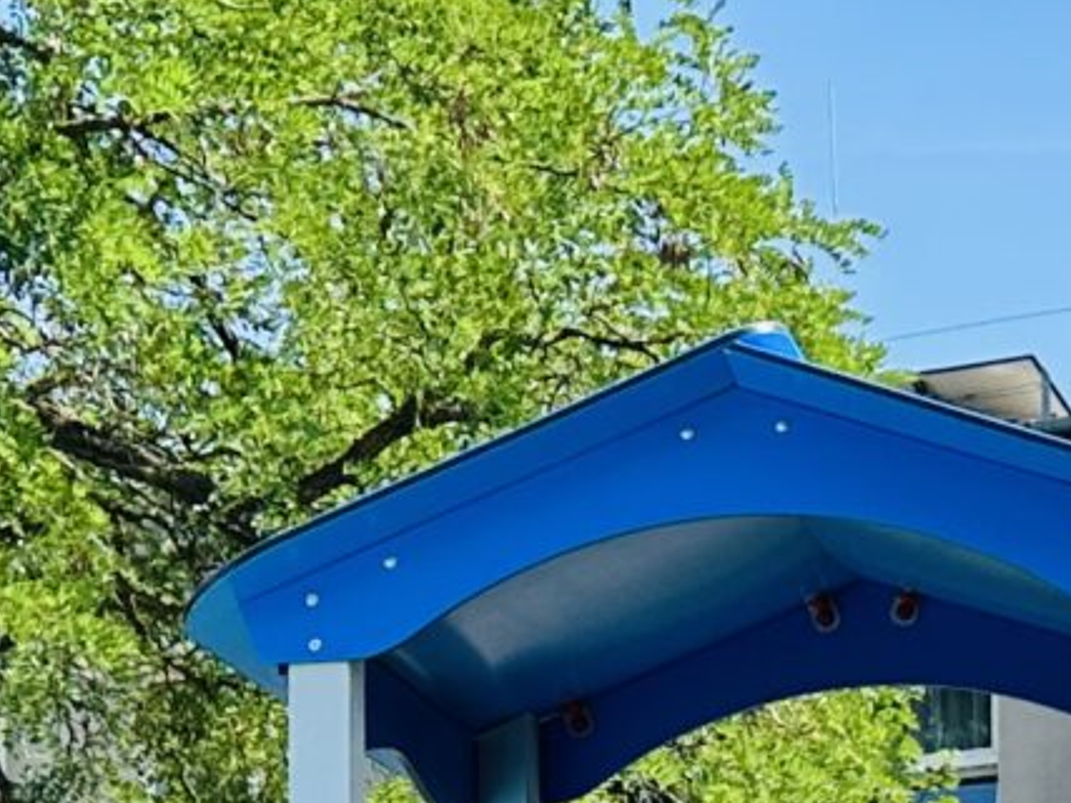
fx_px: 4454
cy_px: 1222
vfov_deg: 10.0
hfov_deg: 13.7
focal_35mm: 144
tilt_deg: +4.4
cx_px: 298
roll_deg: +0.5
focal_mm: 6.86
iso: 80
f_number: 1.78
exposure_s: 1/2469
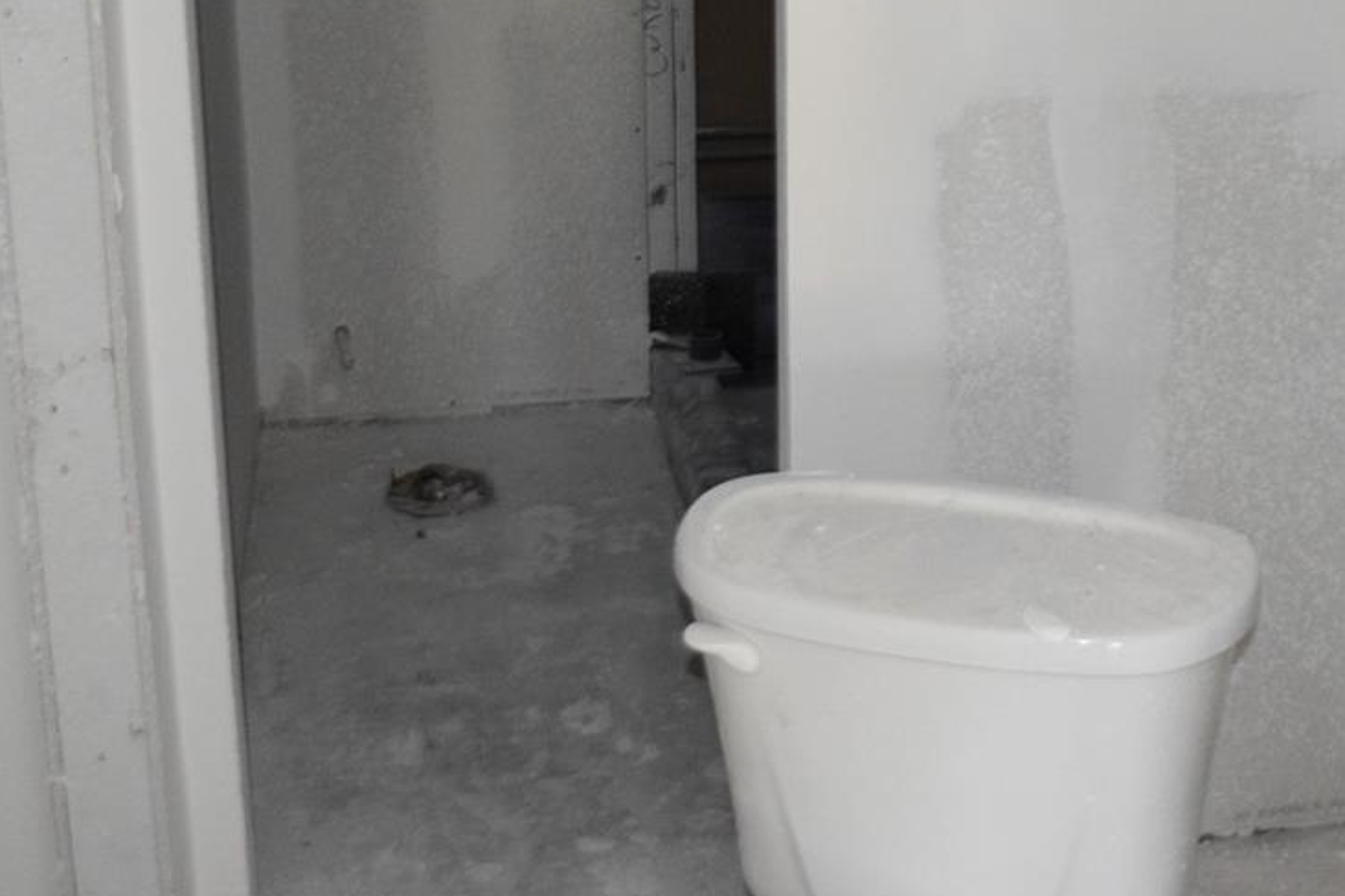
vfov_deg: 22.1
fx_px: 2204
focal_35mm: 59
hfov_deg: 33.6
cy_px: -7
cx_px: 921
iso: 1100
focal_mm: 18
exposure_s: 1/60
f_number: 3.5
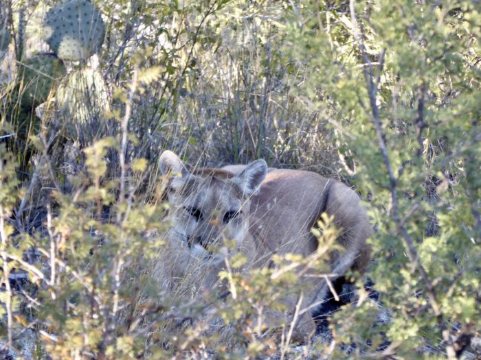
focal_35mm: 333
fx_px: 4627
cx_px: 240
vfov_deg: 4.5
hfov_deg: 6.0
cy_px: 180
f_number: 5.8
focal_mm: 53.8
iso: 640
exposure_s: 1/160
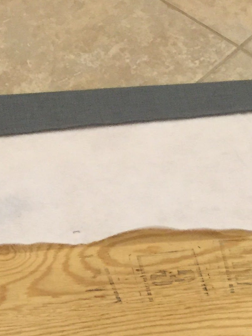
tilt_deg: -63.2
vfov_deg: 19.4
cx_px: 153
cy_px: 506
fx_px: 854
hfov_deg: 16.8
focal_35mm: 88
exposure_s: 1/30
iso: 160
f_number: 2.2
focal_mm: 4.15
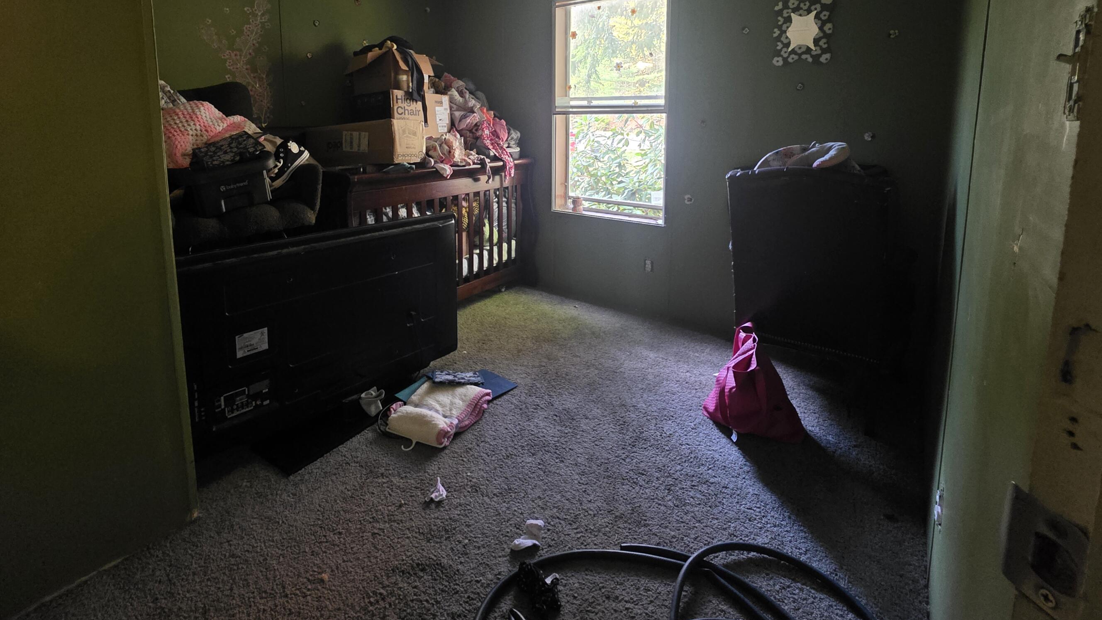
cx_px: 529
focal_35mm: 16
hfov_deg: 99.3
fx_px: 468
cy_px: 181
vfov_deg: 64.3
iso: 1000
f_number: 1.9
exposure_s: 1/60
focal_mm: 2.2
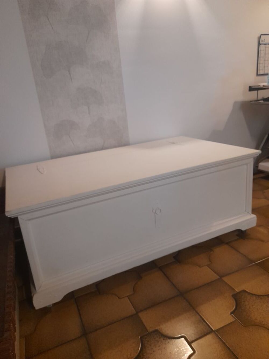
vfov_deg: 69.4
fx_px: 259
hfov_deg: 54.9
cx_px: 134
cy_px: 180
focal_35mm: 25
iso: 400
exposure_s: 1/33
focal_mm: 4.6
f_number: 2
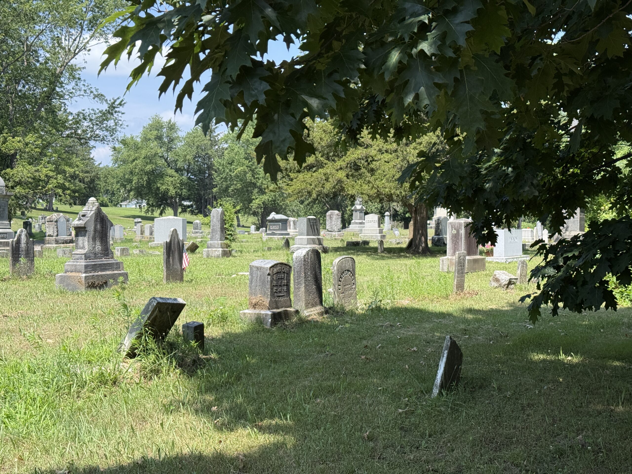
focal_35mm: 48
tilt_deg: -0.1
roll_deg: +0.3
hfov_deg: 39.7
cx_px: 316
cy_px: 237
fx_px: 876
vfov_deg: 30.3
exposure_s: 1/2208
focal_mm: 6.76
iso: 80
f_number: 1.78
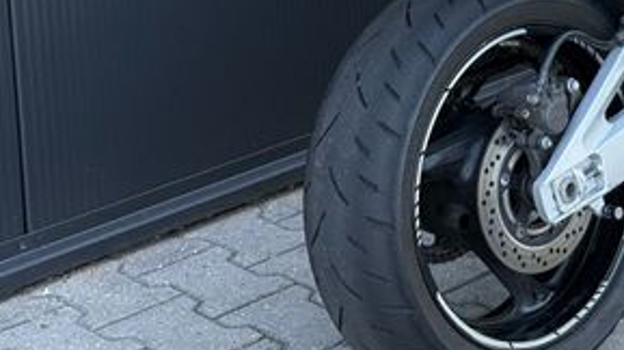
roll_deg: -0.2
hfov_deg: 17.9
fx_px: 1918
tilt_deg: -14.1
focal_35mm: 116
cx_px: 674
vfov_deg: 10.2
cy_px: -95
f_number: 1.78
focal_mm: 6.76
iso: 100
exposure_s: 1/312
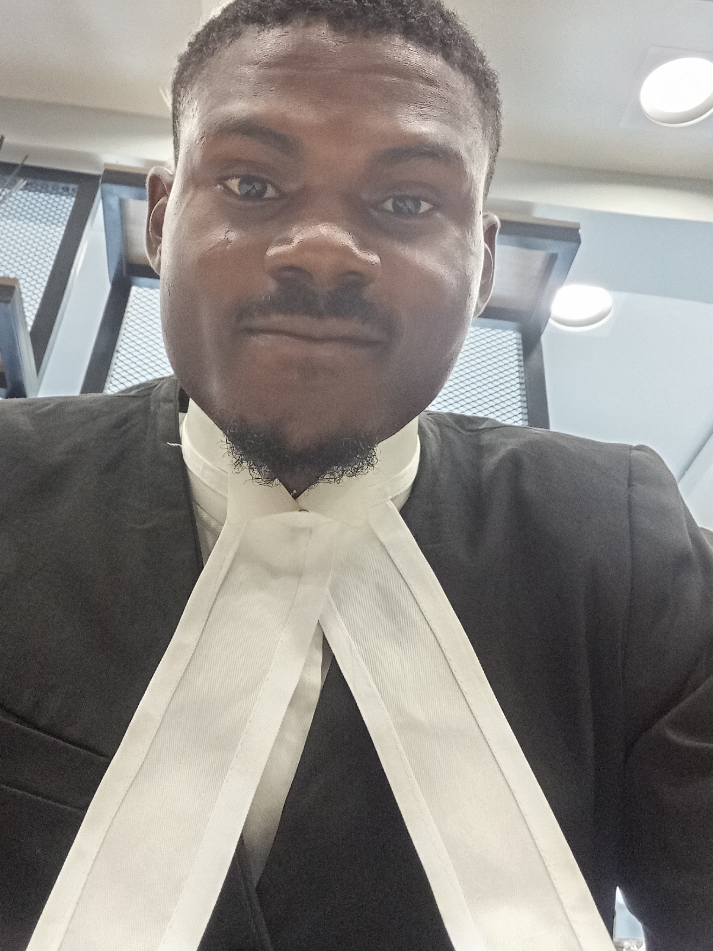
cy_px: 316
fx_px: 961
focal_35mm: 35
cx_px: 337
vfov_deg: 51.6
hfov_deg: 40.7
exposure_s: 1/33.3
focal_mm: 2.79
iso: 187
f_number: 2.05
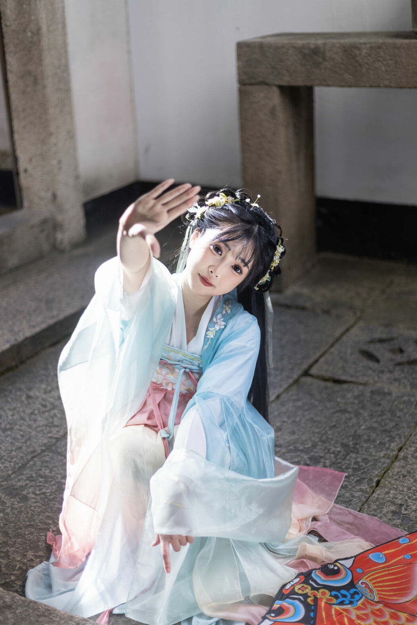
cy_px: 312
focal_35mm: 50
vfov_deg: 39.6
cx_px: 208
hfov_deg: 27.0
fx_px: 869
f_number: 1.8
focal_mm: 50
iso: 100
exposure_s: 1/800
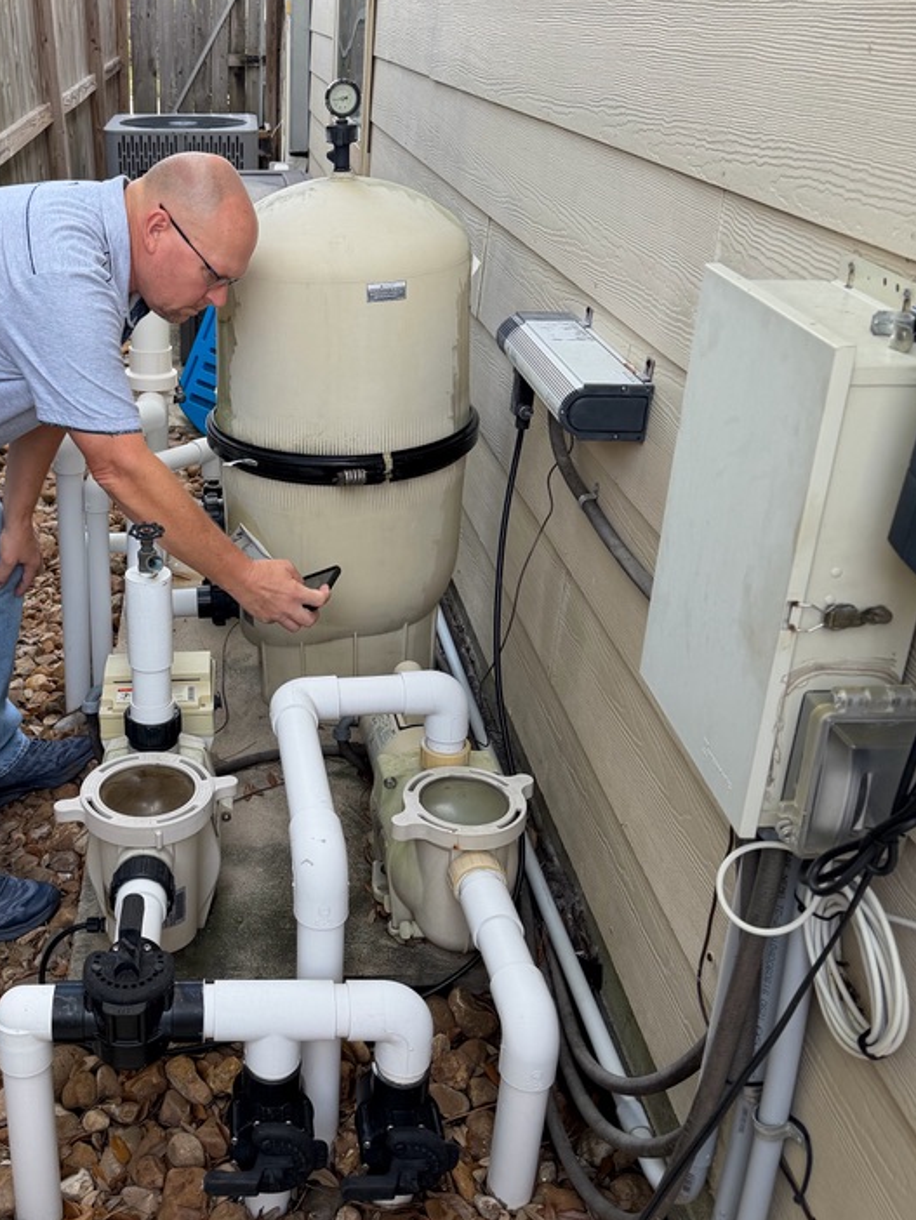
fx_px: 1234
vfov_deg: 52.5
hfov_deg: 39.9
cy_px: 556
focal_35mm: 35
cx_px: 259
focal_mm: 6.76
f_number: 1.78
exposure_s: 1/372
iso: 100
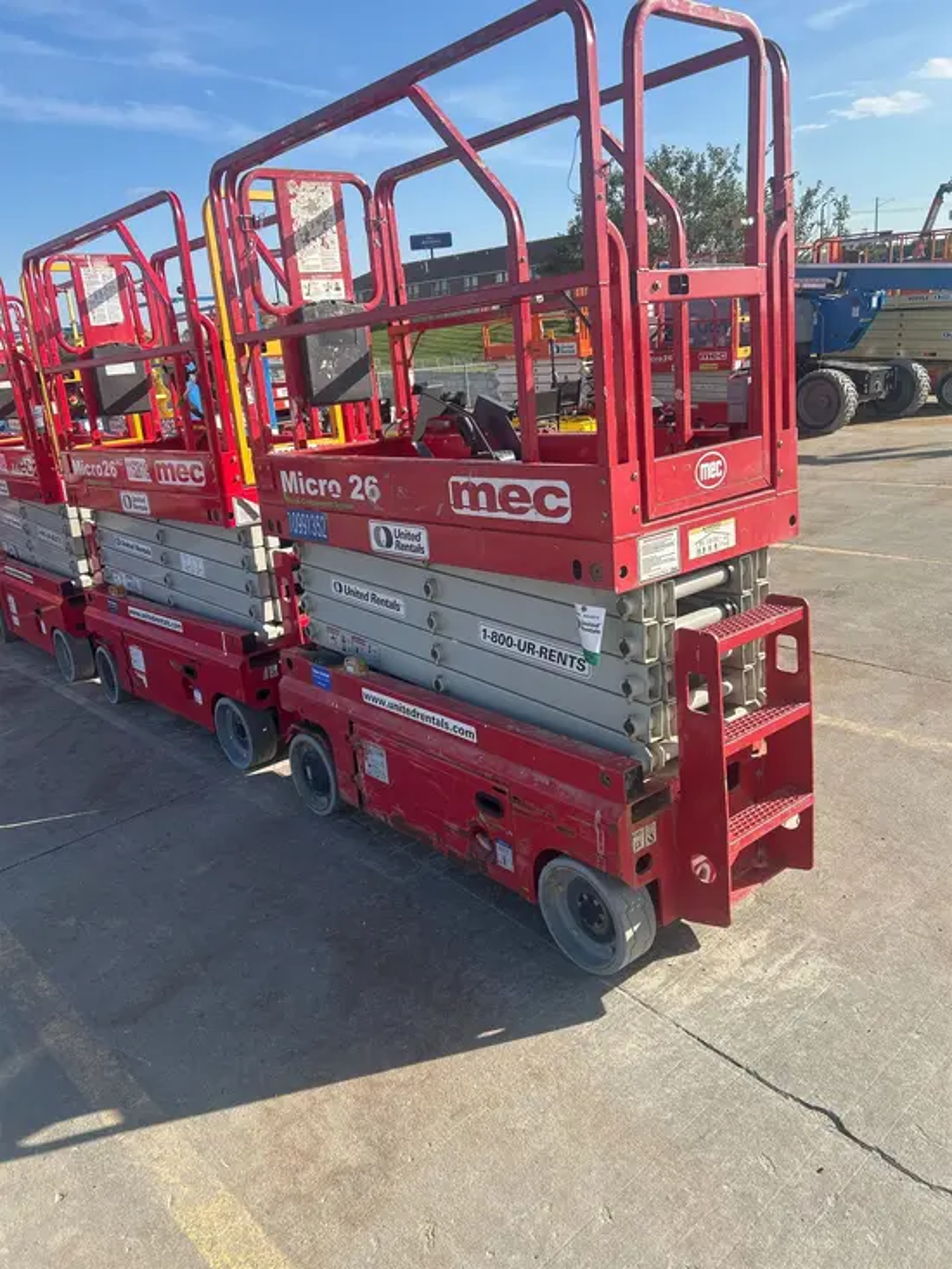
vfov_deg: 67.3
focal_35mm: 26
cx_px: 476
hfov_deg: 53.1
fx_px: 953
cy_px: 634
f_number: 1.5
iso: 50
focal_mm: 5.7
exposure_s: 1/2353
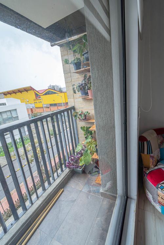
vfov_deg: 96.7
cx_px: 82
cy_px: 122
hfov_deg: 73.8
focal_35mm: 16
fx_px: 109
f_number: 10
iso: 1250
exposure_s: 1/160
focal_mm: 16
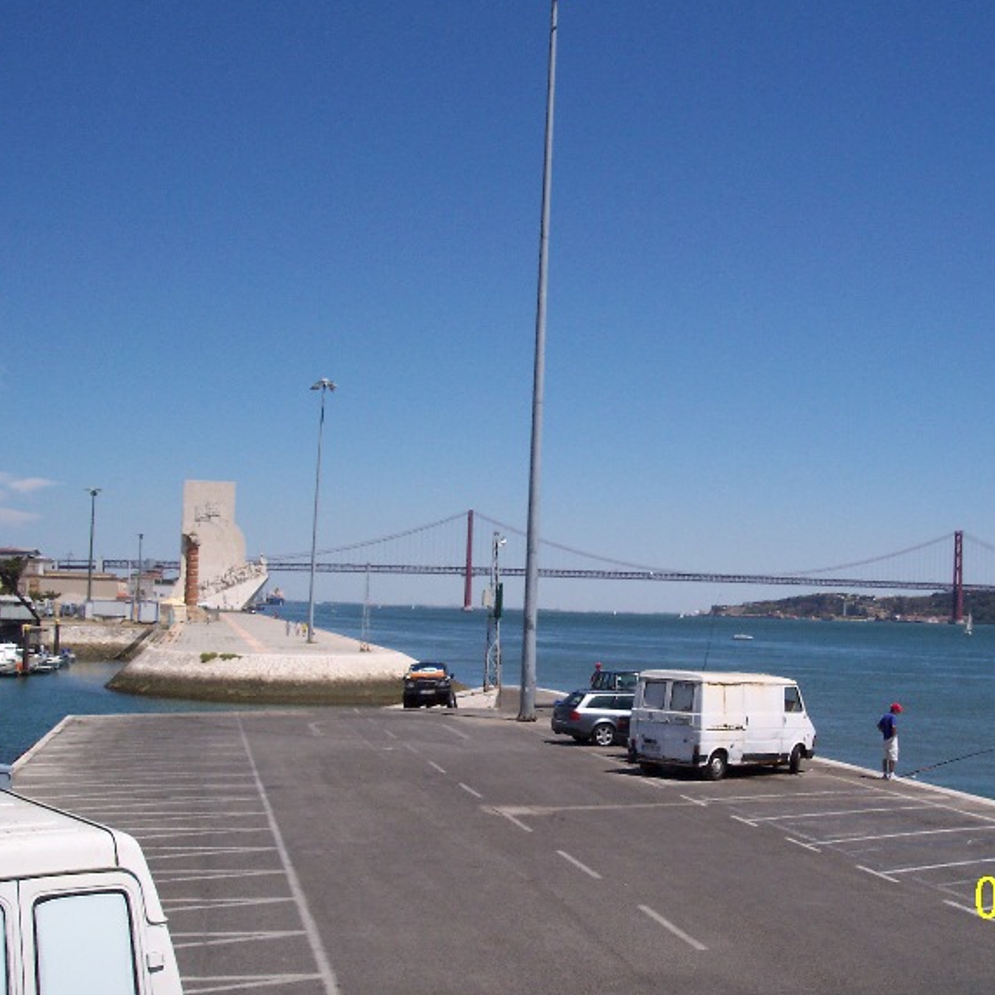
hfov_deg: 35.9
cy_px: 506
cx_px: 618
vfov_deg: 36.1
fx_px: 1528
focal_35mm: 47
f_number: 4.8
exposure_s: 1/1000
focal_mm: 8
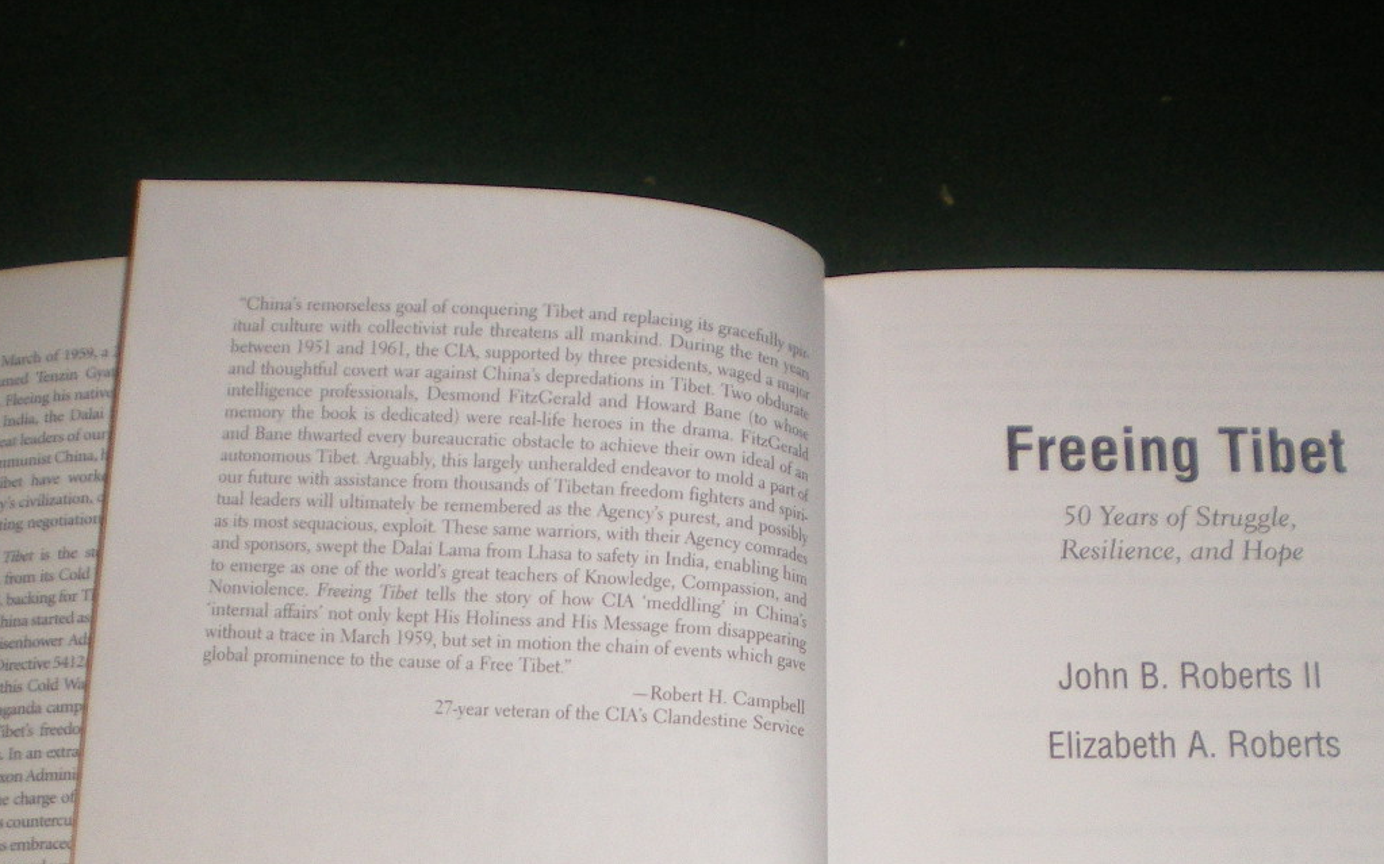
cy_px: 771
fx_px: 2376
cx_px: 808
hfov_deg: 32.4
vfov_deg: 20.2
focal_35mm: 63
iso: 200
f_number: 3.1
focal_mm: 6.3
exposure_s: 1/50
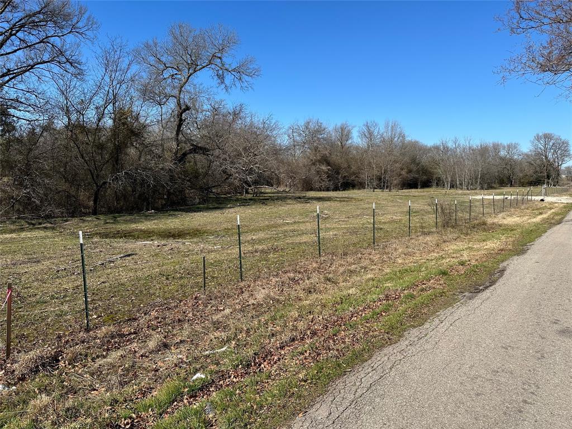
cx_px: 286
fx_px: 397
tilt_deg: -5.2
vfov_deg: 56.8
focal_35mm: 24
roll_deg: -1.2
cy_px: 214
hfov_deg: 71.6
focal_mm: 6.86
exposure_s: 1/4348
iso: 80
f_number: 1.78
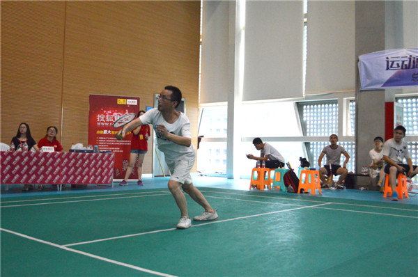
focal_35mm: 36
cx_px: 209
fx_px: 417
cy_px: 138
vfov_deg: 36.8
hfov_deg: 53.2
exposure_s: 1/500
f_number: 4
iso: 2500
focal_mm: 24
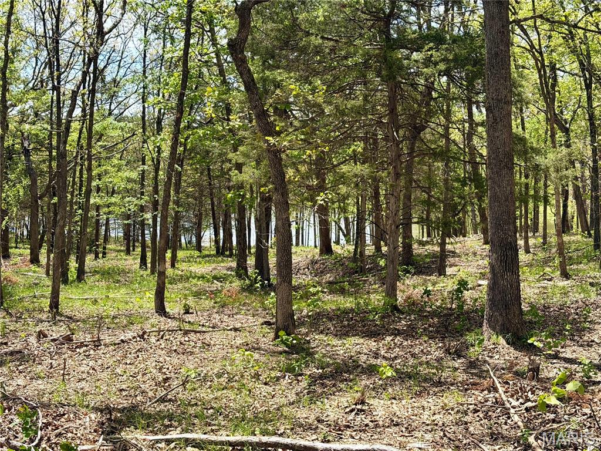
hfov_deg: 39.7
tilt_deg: -4.4
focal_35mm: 48
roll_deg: -0.9
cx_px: 300
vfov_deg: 30.3
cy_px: 226
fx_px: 833
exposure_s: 1/1883
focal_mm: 6.76
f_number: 1.78
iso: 80
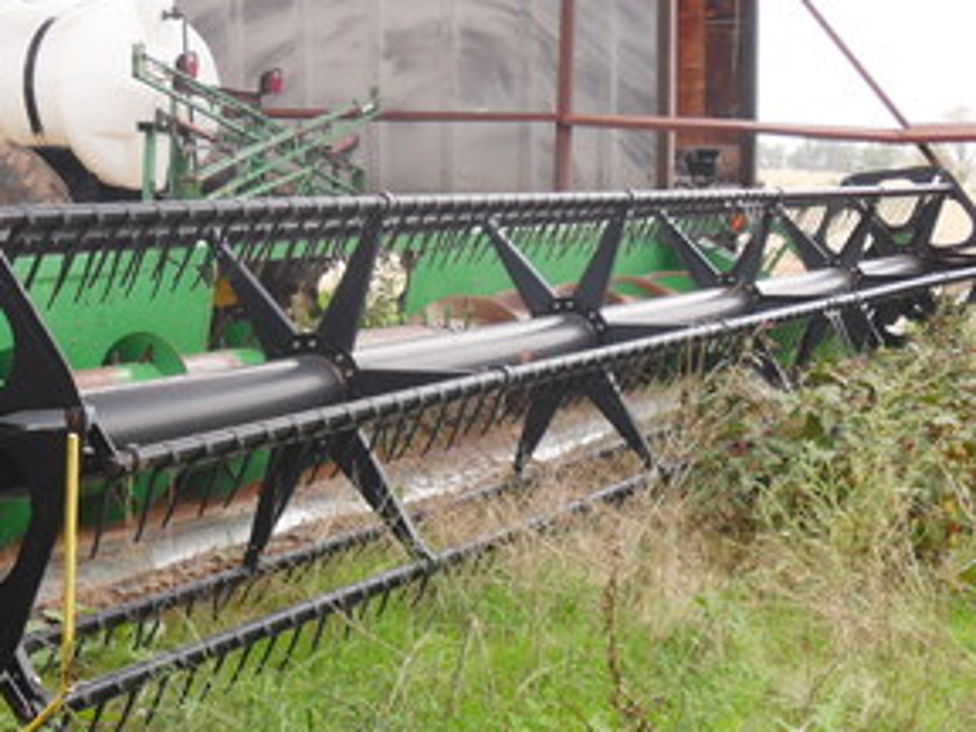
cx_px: 136
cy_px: 437
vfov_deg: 22.2
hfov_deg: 28.5
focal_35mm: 66
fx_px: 1861
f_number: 3
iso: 80
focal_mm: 6.3
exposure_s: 1/180
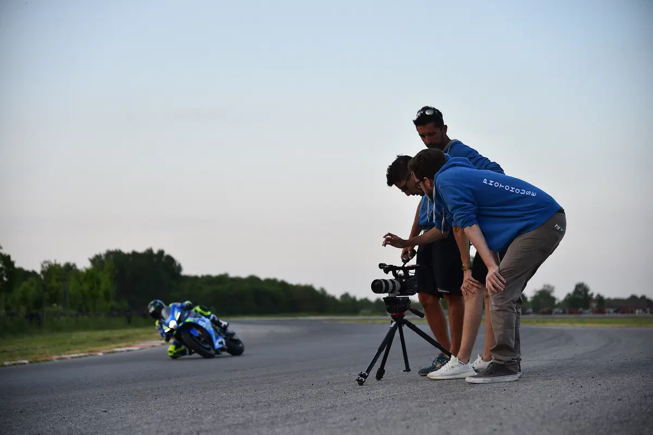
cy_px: 218
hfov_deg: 24.8
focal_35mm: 82
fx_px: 1487
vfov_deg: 16.6
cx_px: 326
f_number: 4
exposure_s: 1/1600
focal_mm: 82
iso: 800
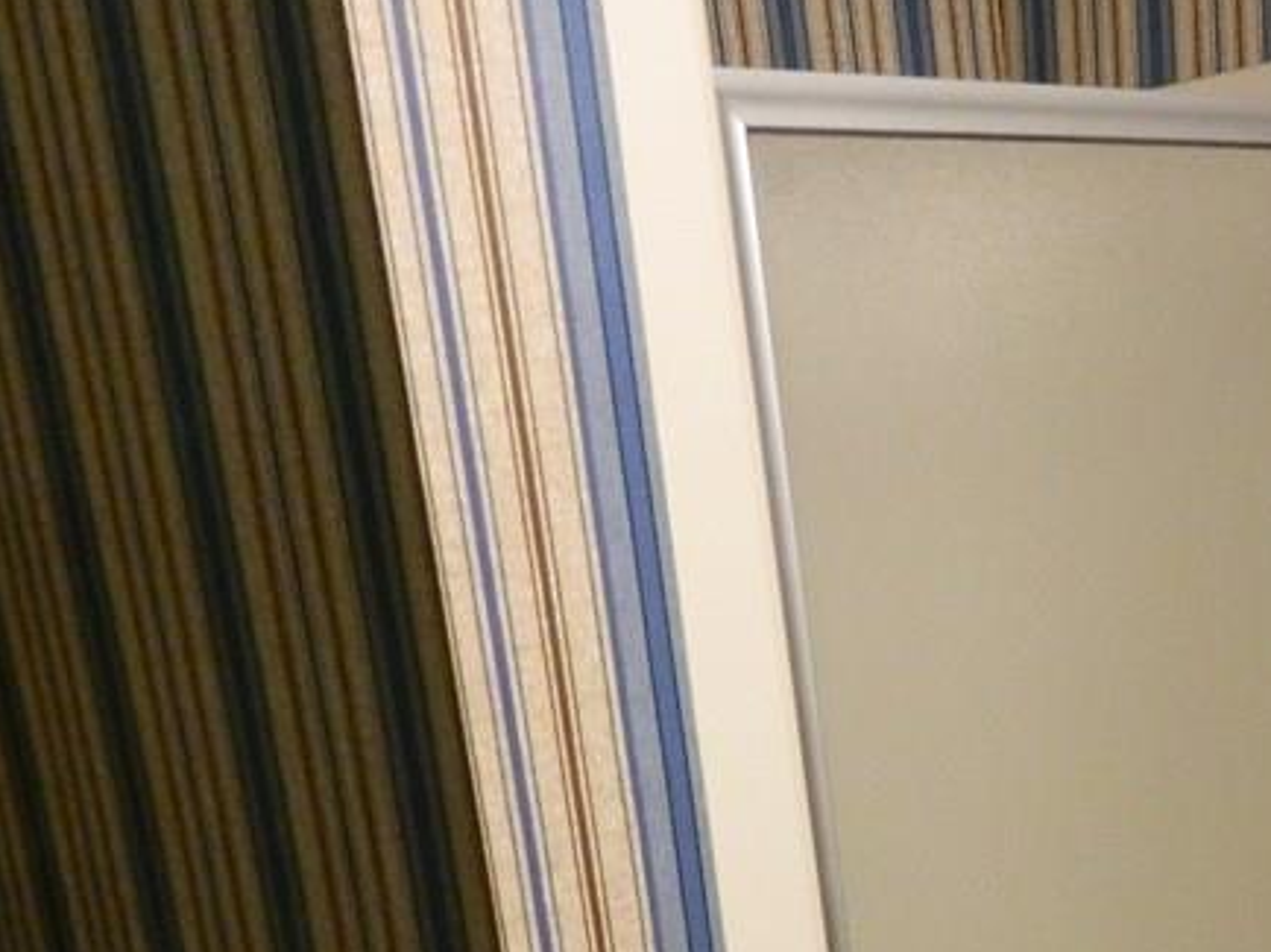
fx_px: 2165
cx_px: 1215
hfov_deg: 30.8
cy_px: 1060
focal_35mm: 59
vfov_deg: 23.2
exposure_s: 1/50
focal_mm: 4.5
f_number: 3.1
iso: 400
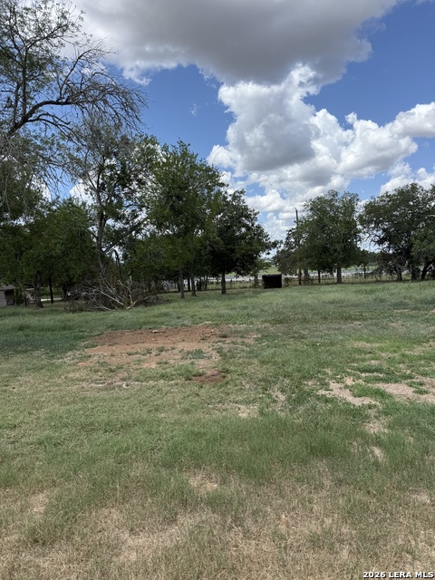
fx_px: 402
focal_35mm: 24
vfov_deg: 71.6
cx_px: 218
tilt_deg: -3.8
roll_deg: +3.0
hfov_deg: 56.8
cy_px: 290
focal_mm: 6.76
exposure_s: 1/3584
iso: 80
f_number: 1.78
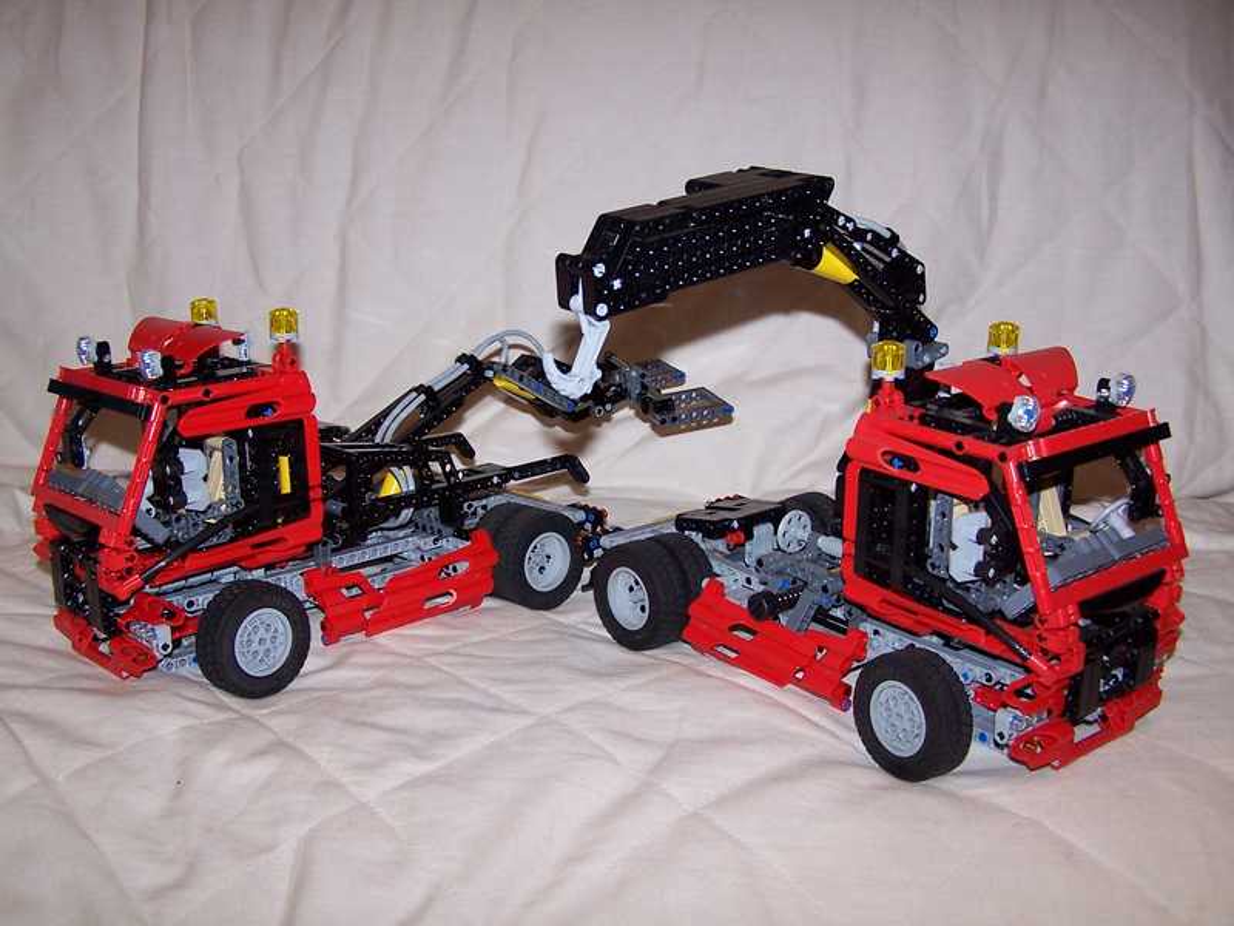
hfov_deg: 46.8
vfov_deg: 36.0
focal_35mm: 40
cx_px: 617
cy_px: 463
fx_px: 1426
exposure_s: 1/60
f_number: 2.8
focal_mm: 6.7
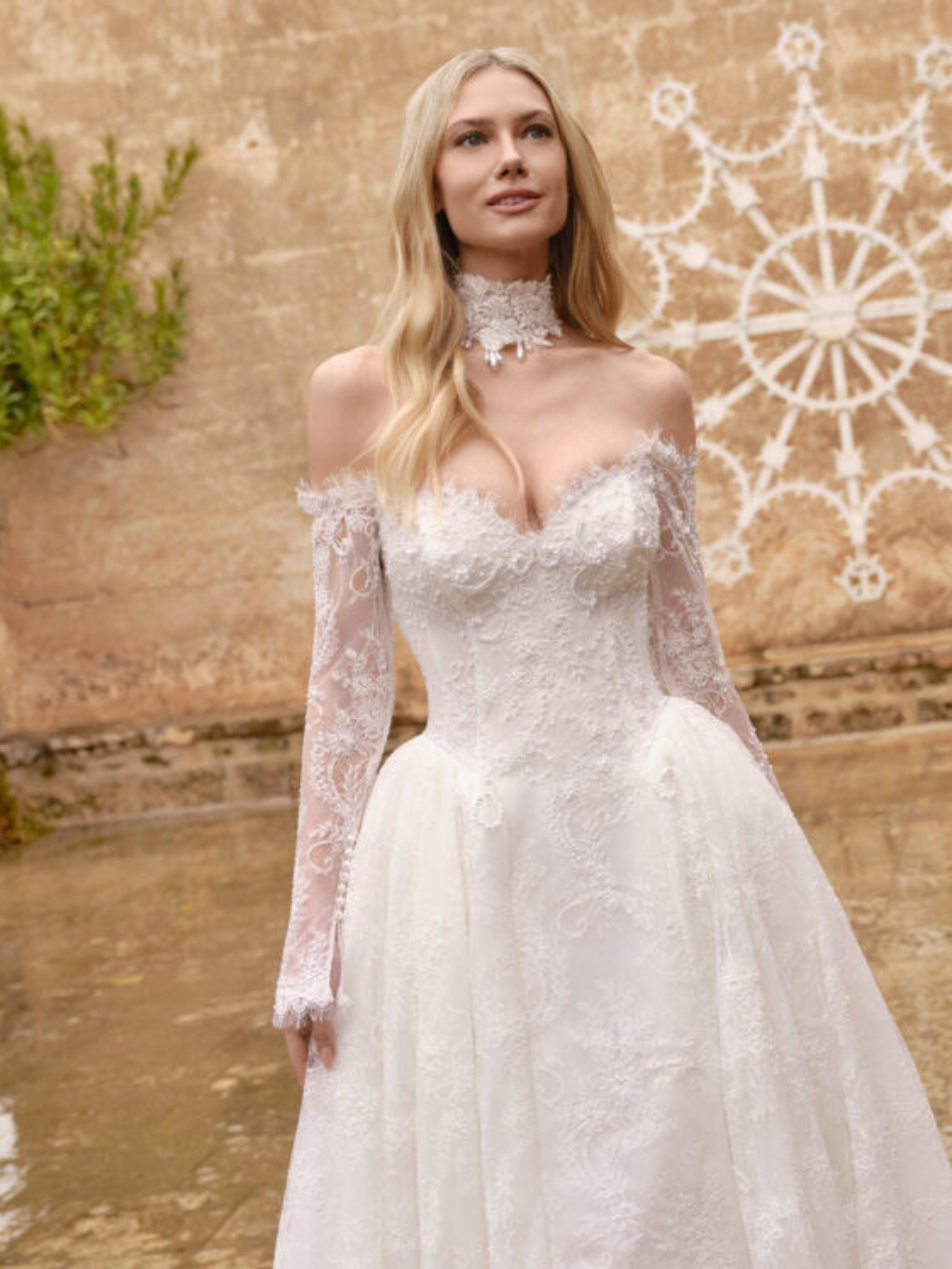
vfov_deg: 30.6
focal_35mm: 63
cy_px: 494
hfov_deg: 23.2
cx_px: 626
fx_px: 2310
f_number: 6.4
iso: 500
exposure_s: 1/250
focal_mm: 58.6
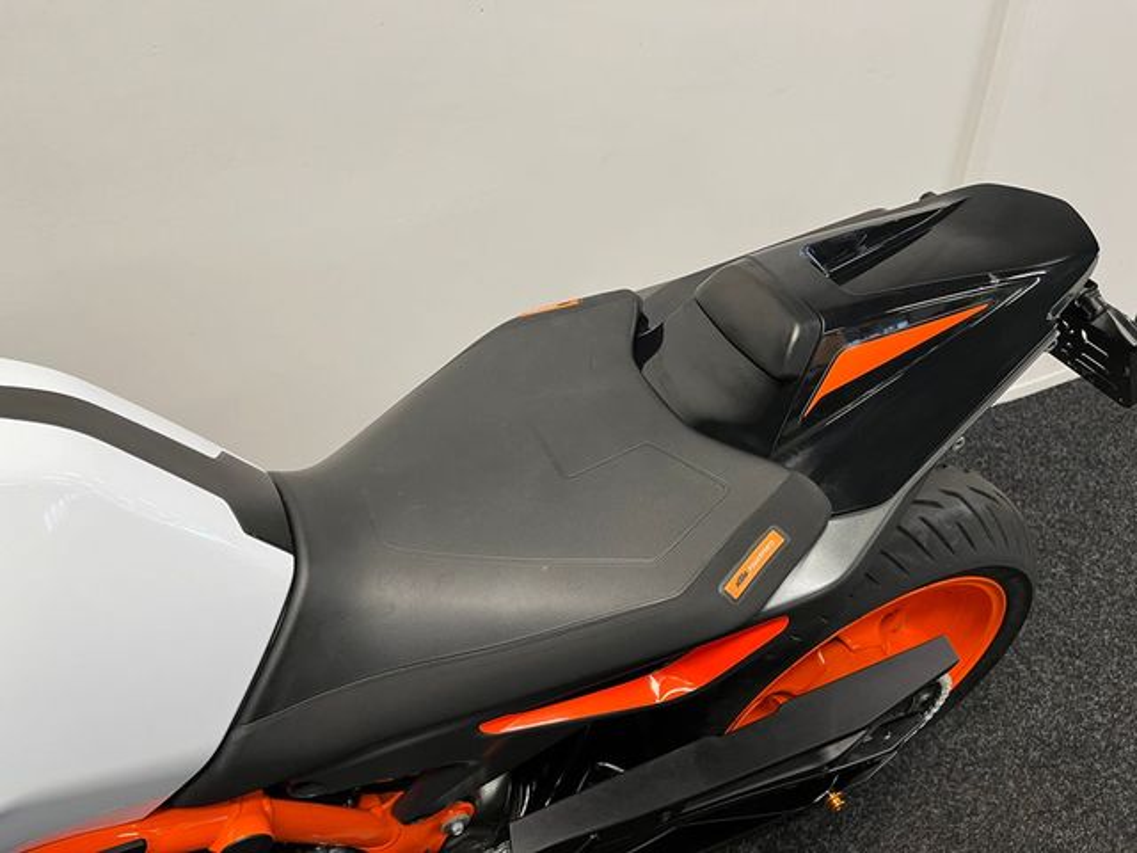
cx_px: 568
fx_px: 854
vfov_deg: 53.1
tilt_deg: -35.6
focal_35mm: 26
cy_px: 426
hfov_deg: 67.3
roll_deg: +0.7
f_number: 1.6
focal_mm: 5.1
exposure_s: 1/50
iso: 80
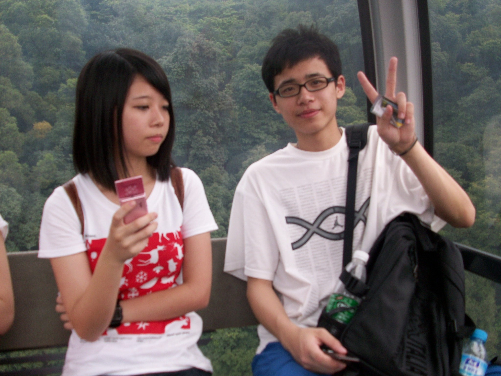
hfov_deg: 54.0
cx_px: 250
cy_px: 188
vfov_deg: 41.8
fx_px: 492
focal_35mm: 34
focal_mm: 5.7
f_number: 2.8
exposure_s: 1/153
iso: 64
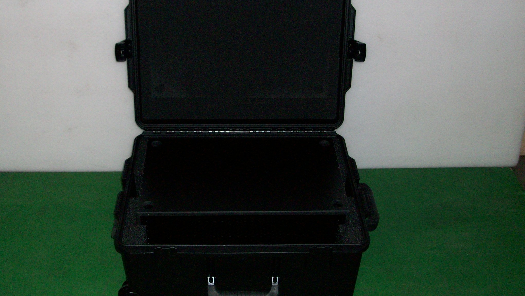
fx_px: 640
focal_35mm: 46
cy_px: 123
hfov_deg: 44.6
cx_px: 263
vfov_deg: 25.9
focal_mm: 7.1
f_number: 3.2
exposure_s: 1/65.1
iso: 160
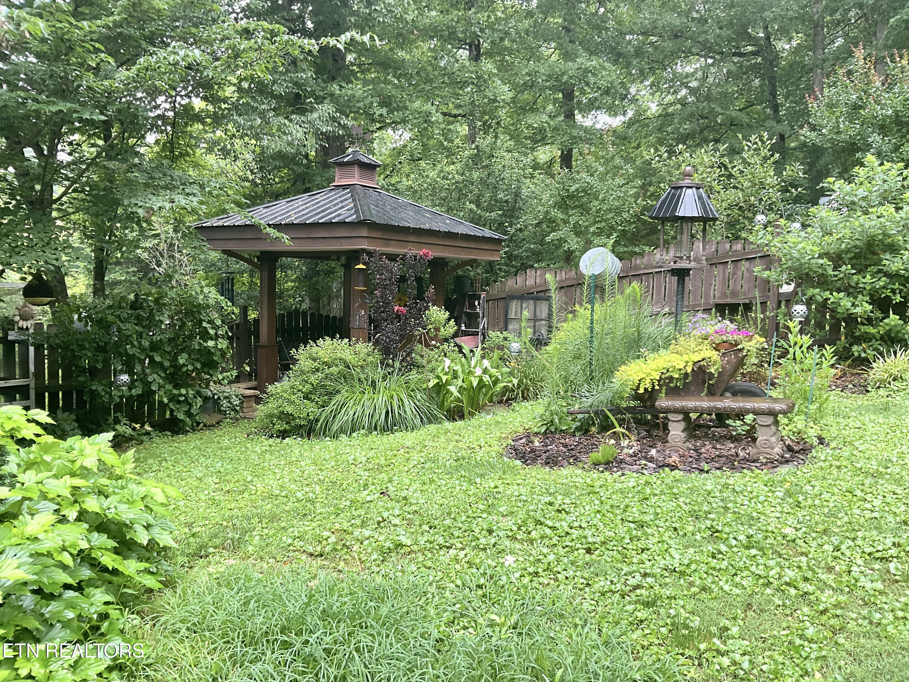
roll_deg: -1.5
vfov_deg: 48.2
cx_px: 454
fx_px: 762
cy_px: 341
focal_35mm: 29
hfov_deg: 61.7
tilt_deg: -5.3
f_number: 1.8
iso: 50
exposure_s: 1/60
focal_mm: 3
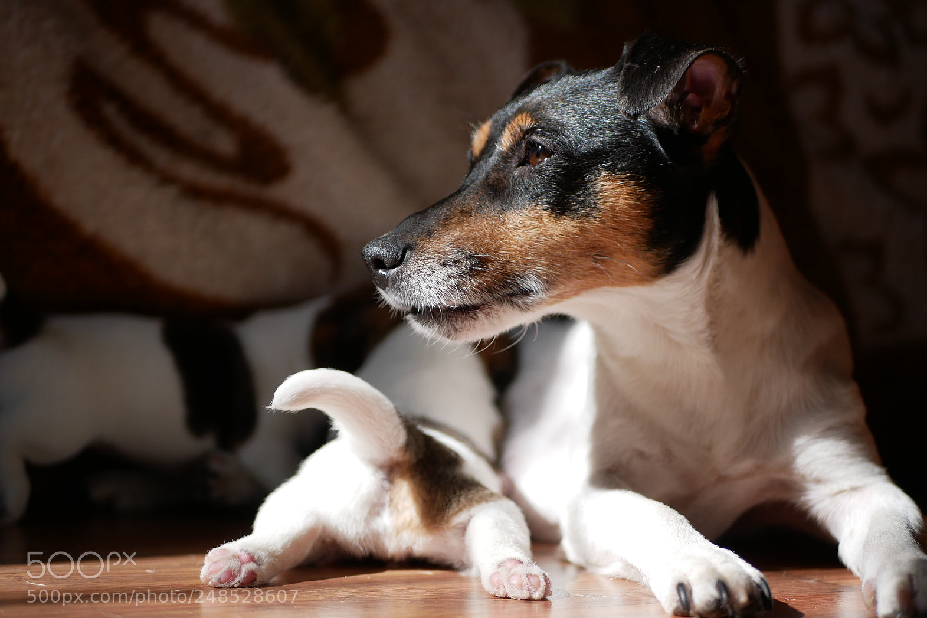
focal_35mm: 53
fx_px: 1365
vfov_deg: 25.5
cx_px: 462
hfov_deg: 37.5
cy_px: 288
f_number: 1.8
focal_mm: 25
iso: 200
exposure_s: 1/2500
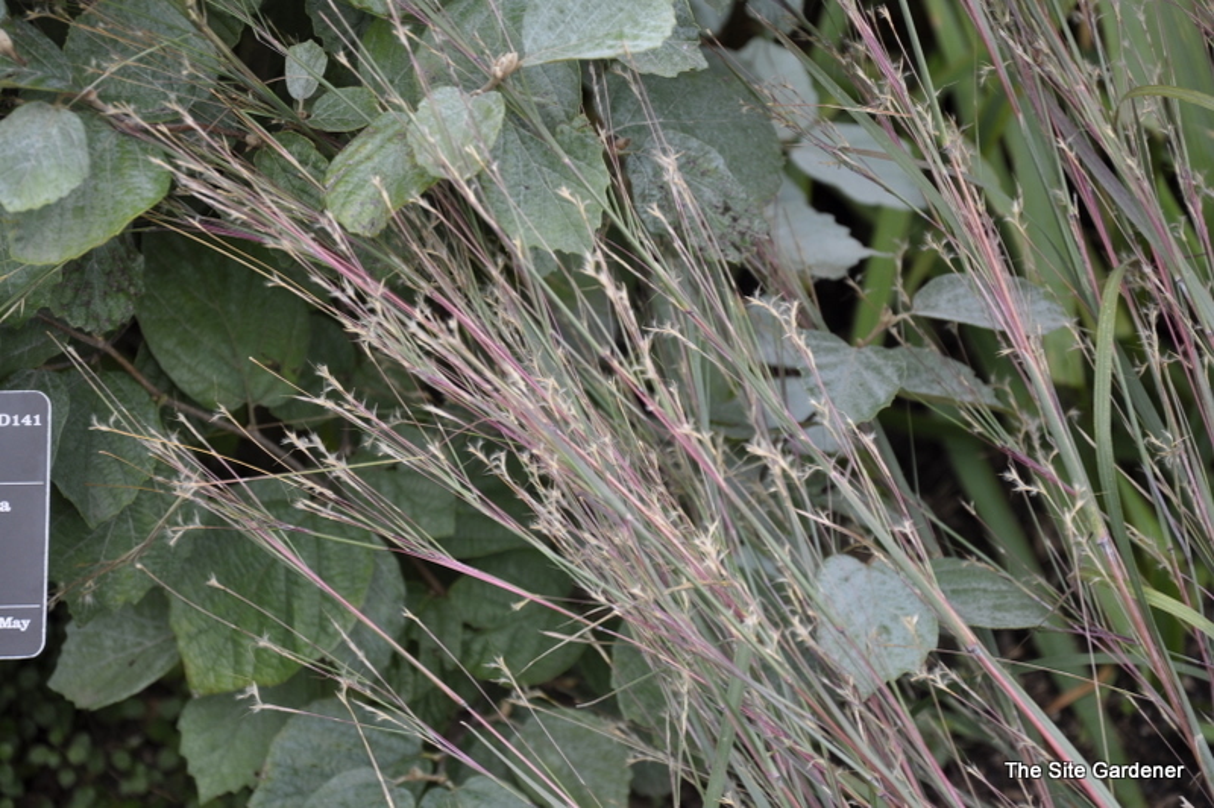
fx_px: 5307
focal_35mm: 158
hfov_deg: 13.1
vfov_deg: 8.7
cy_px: 404
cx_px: 607
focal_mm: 105
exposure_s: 1/160
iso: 200
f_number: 5.6
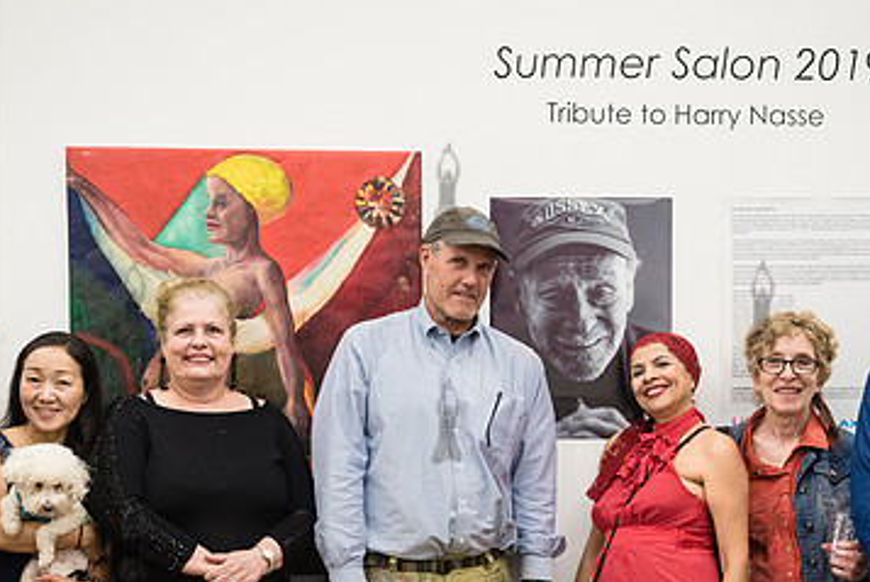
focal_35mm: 55
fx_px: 1331
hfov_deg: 36.2
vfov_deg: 24.5
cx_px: 446
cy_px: 420
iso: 3200
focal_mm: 32
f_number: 5
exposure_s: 1/200
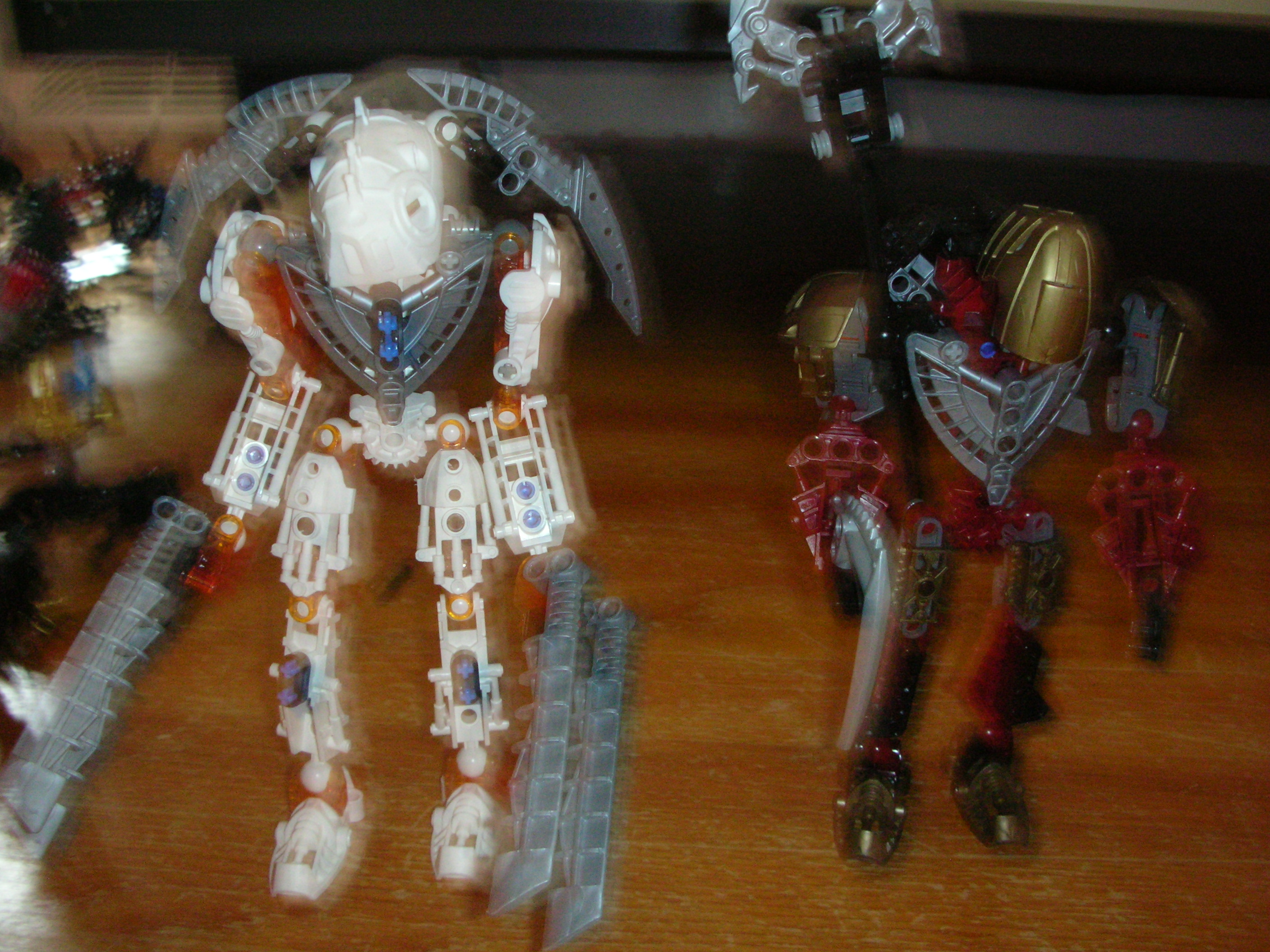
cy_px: 476
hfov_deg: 52.6
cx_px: 635
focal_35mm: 35
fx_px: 1284
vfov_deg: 40.7
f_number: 3
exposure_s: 2
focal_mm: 5.8
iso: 200
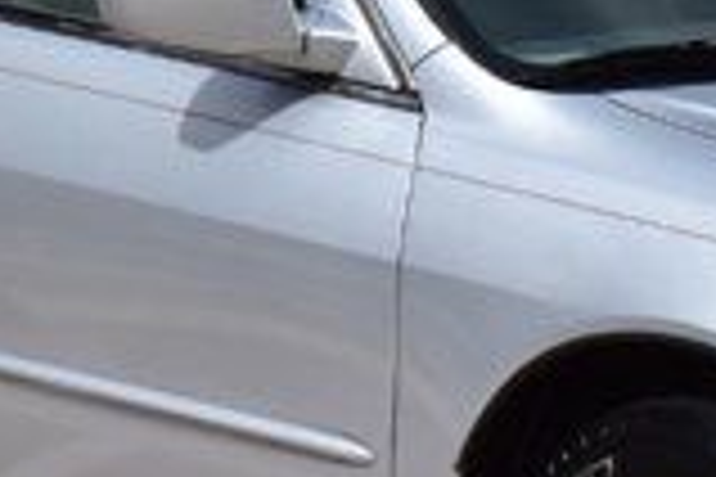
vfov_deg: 5.2
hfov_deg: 7.9
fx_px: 5175
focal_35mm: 260
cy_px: -166
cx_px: -90
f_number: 11
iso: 220
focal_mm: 27
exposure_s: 1/500
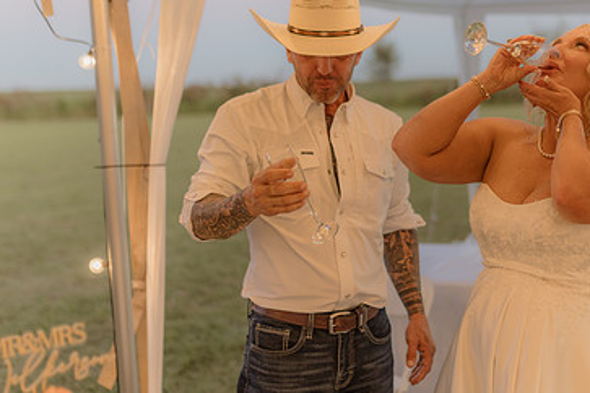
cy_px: 155
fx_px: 918
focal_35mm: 56
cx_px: 429
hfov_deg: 35.0
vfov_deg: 24.1
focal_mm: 35
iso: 500
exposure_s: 1/125
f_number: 1.4
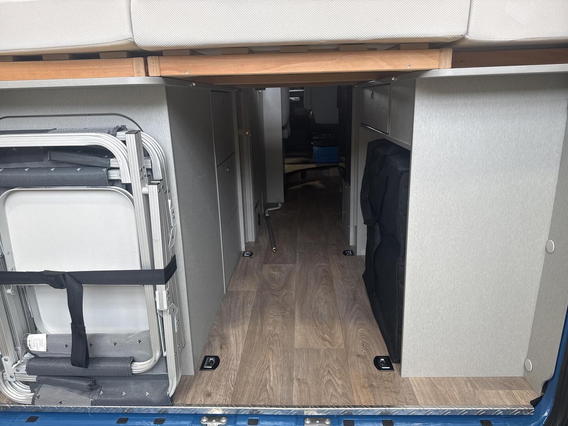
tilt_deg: -16.9
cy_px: 213
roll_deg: +2.3
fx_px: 394
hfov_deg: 71.6
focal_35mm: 24
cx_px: 284
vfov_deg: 56.8
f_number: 1.78
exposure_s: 1/100
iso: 64
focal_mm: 6.76
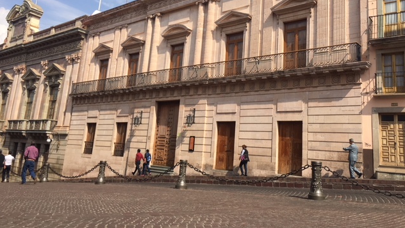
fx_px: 344
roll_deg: -5.2
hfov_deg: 61.0
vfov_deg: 36.3
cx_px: 202
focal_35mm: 32
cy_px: 80
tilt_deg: +12.9
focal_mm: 4.15
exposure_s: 1/1709
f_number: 2.2
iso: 25
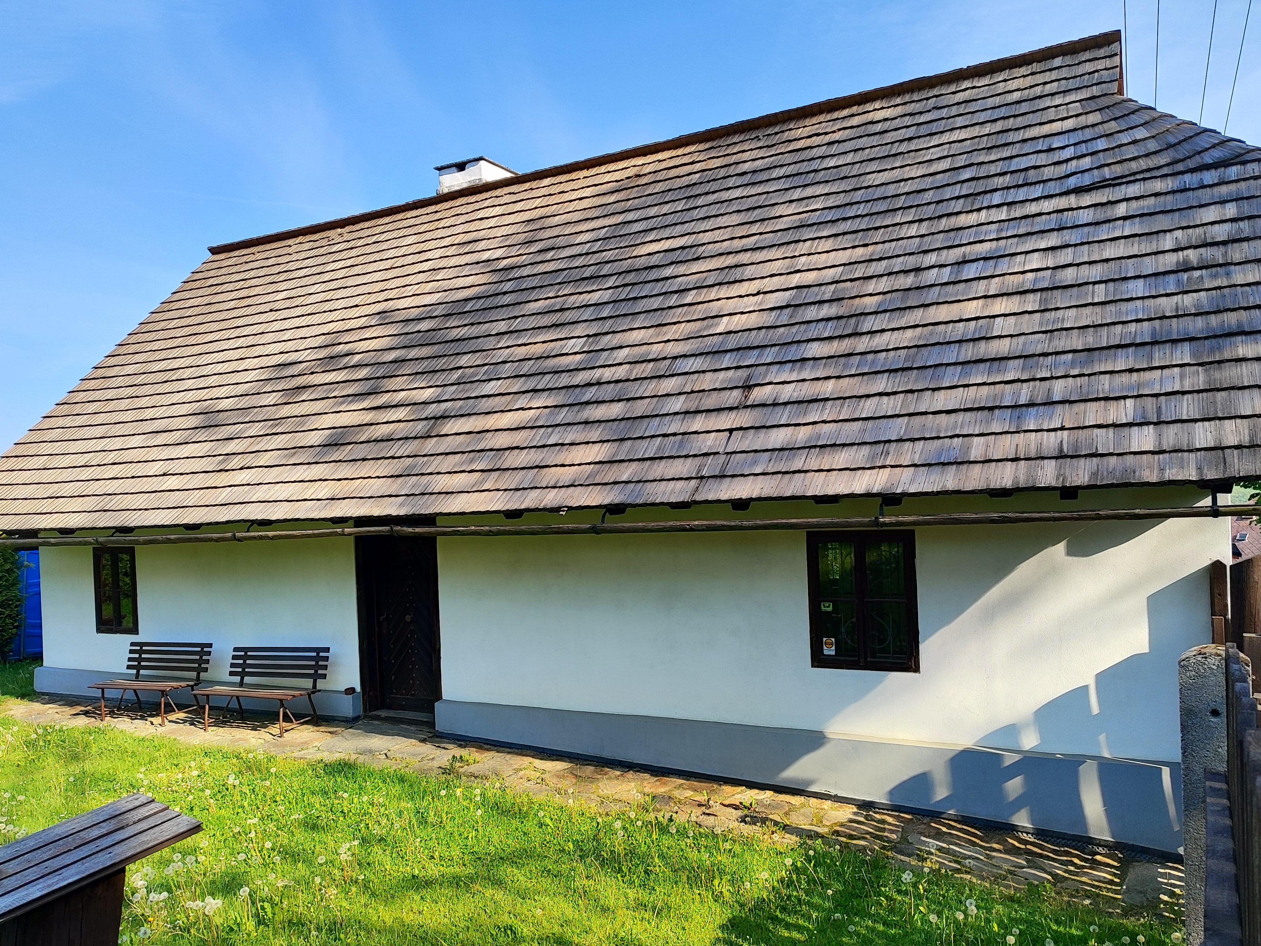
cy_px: 502
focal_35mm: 26
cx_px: 665
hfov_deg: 67.3
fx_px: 947
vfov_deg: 53.0
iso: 50
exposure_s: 1/417
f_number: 1.89
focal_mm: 5.89
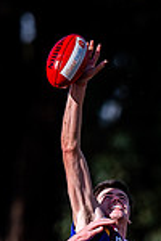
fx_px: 18192
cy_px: 282
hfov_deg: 0.5
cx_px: 165
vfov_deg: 0.8
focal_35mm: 2712
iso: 125
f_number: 4
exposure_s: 1/1600
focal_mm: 500
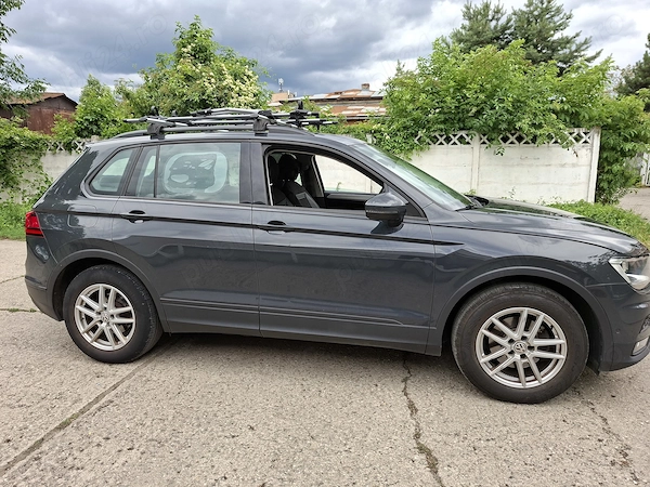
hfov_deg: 73.9
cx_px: 325
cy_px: 244
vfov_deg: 58.9
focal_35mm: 23
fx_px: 432
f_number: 1.8
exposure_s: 1/457
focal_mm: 5.54
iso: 50
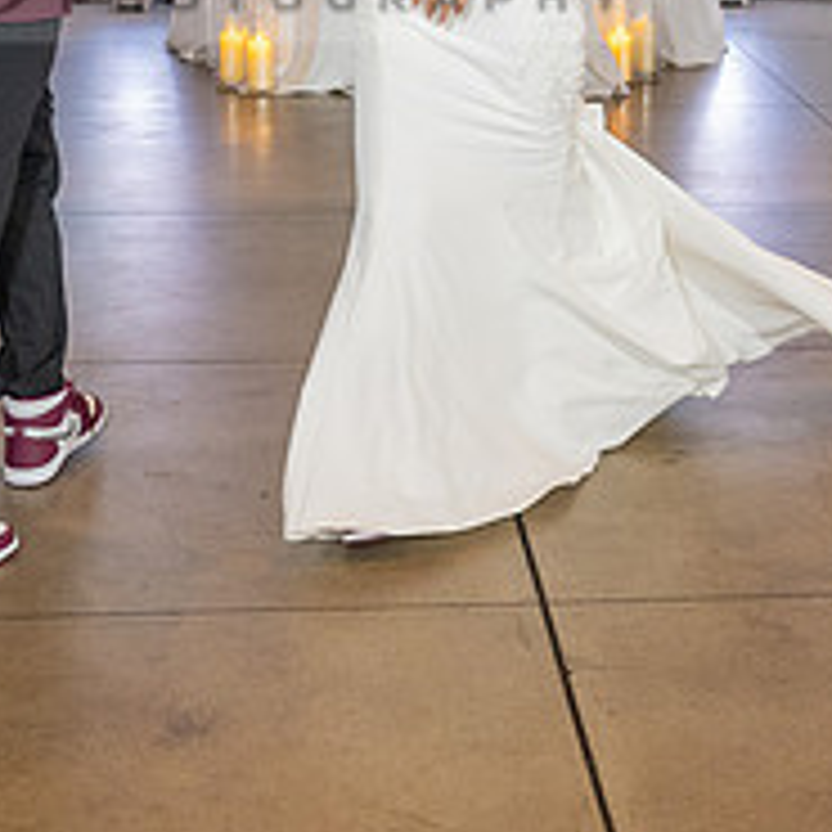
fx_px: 2529
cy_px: 10
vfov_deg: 18.2
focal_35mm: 93
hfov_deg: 18.7
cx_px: 438
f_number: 2.8
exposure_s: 1/200
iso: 2000
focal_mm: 27.5
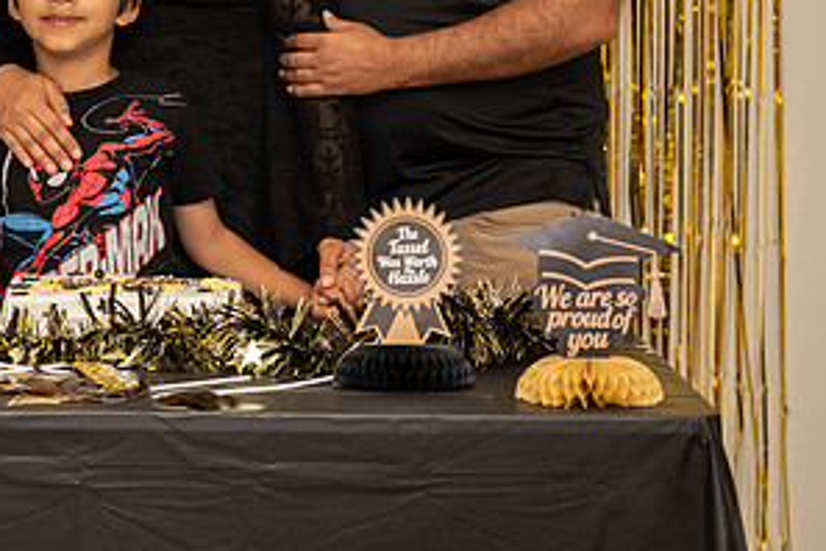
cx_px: 36
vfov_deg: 8.6
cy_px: 88
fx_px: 3648
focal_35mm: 159
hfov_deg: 12.8
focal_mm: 80
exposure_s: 1/160
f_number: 3.2
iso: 1250
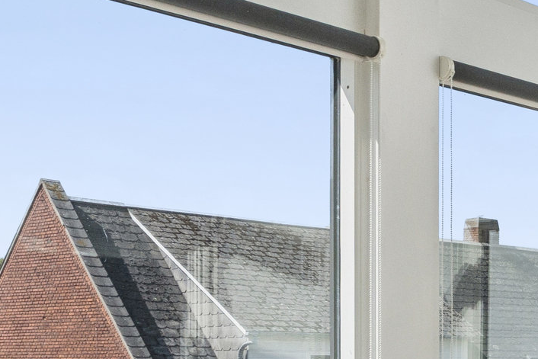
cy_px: 388
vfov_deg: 19.3
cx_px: 1099
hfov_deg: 18.3
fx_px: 1016
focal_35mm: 68
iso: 800
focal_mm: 16
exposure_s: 1/800
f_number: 11
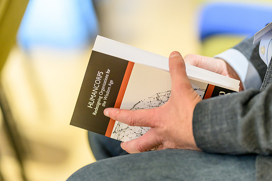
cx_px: 136
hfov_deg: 10.1
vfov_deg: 6.8
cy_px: 90
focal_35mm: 203
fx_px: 1534
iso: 900
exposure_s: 1/200
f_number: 1.8
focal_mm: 135
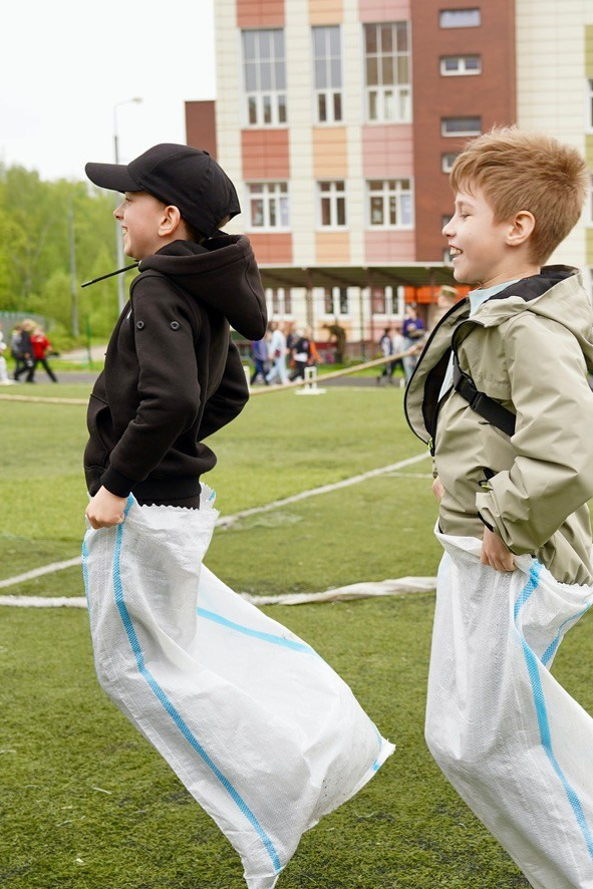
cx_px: 346
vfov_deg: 49.2
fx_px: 966
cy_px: 526
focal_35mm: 39
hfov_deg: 34.1
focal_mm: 31.9
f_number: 3.5
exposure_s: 1/500
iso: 200
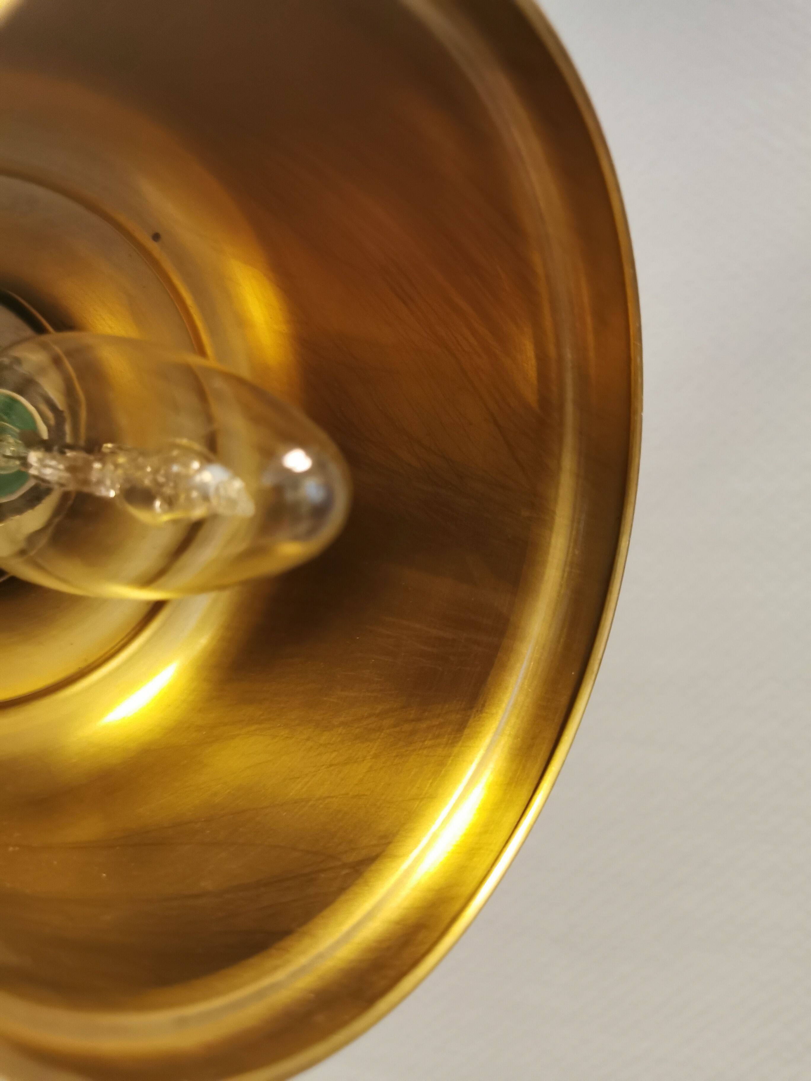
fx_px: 843
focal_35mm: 27
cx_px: 406
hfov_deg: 51.4
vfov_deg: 65.3
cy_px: 540
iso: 320
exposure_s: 1/50
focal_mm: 5.56
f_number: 1.6
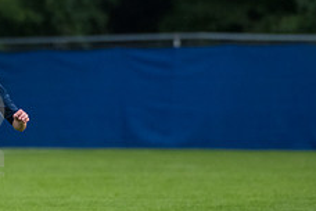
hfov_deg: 2.0
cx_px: -37
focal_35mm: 1045
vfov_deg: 1.3
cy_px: 130
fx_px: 9172
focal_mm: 410
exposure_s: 1/2000
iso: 3200
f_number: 5.6
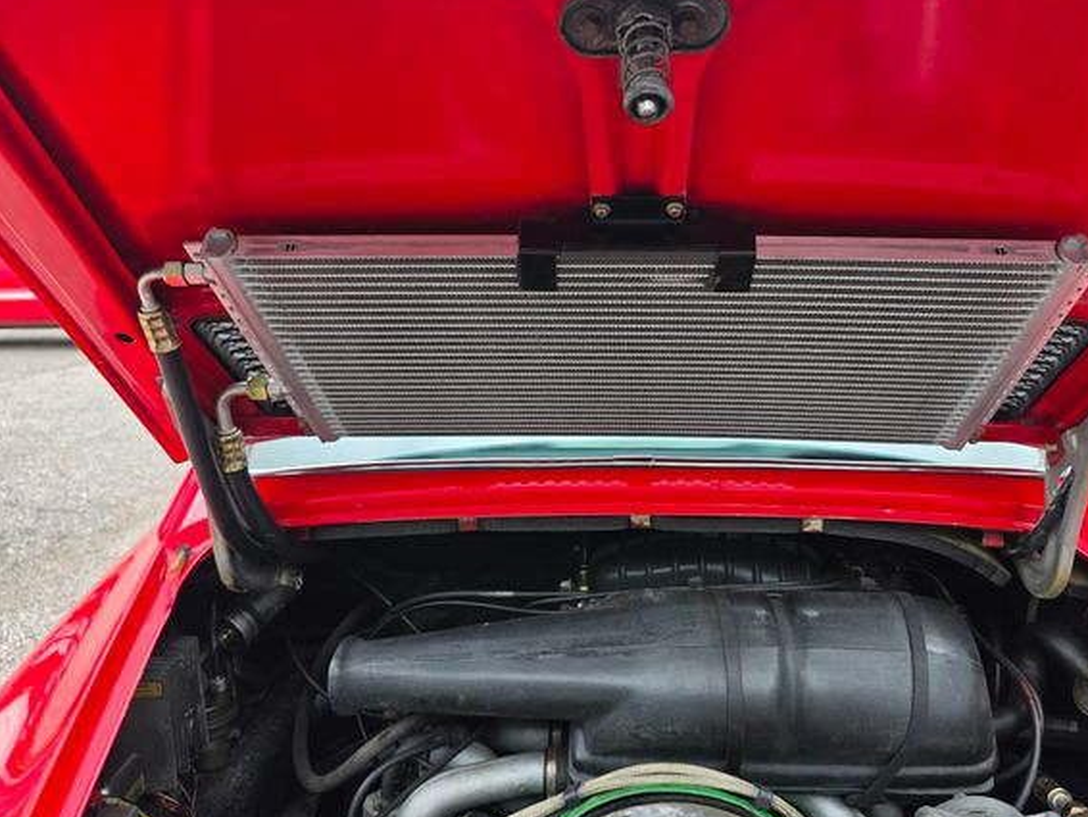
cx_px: 613
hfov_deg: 67.0
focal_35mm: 26
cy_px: 409
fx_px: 818
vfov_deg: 53.1
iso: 64
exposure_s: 1/359
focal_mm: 6.3
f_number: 1.7
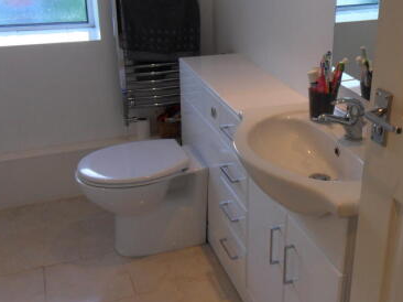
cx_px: 276
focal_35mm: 43
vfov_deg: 33.4
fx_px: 500
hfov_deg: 43.1
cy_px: 117
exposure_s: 1/45
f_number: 3.5
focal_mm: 4.9
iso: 120
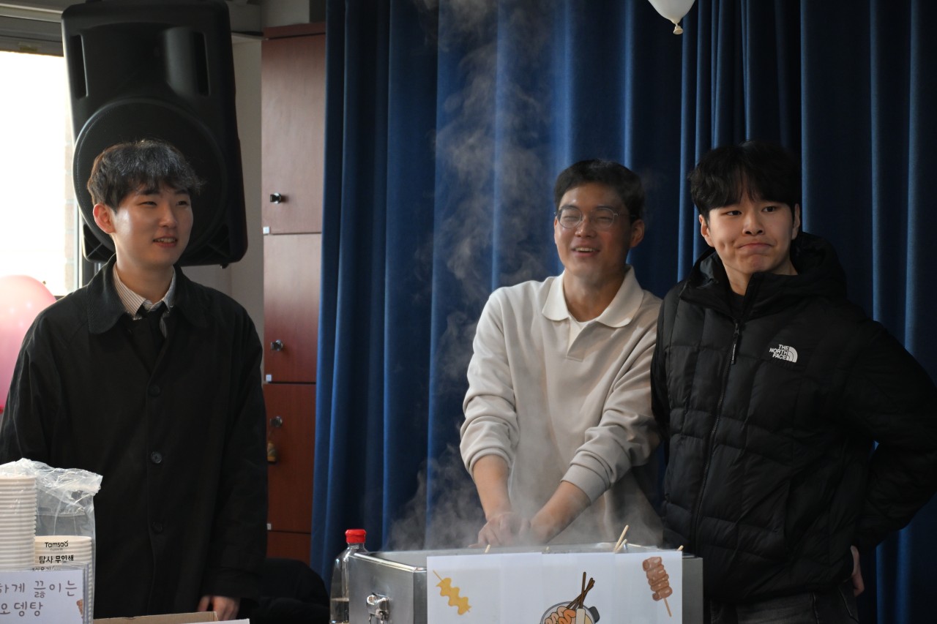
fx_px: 2498
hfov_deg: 21.2
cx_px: 468
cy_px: 312
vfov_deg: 14.2
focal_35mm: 96
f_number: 5
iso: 1250
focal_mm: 64
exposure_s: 1/125
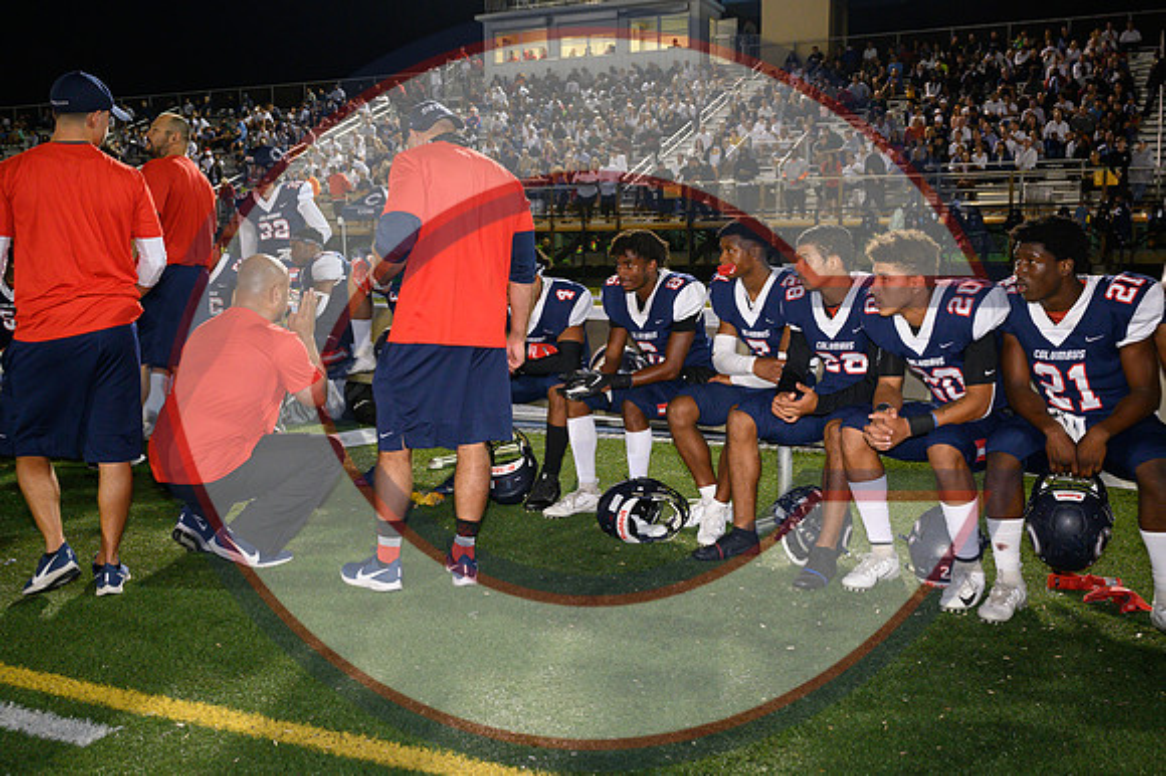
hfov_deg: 53.2
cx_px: 583
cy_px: 388
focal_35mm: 36
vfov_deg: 36.8
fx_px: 1165
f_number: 5.6
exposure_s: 1/320
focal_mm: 36
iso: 5000
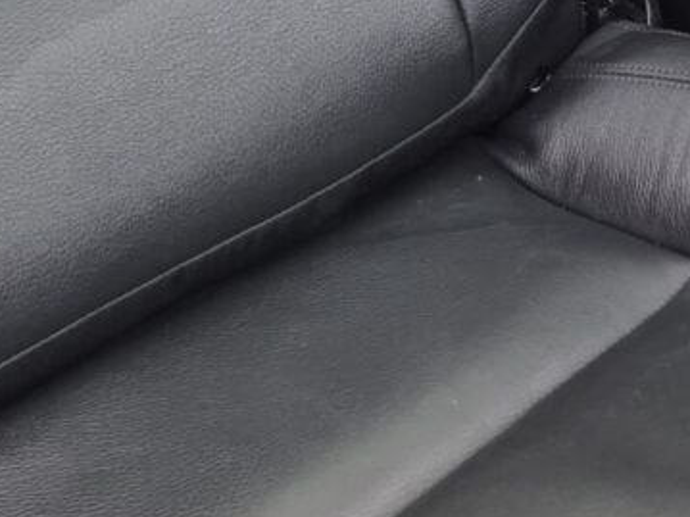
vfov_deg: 11.9
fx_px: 2132
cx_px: 448
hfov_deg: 18.3
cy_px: -615
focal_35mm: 107
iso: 80
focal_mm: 6.7
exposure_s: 1/120
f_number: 1.8
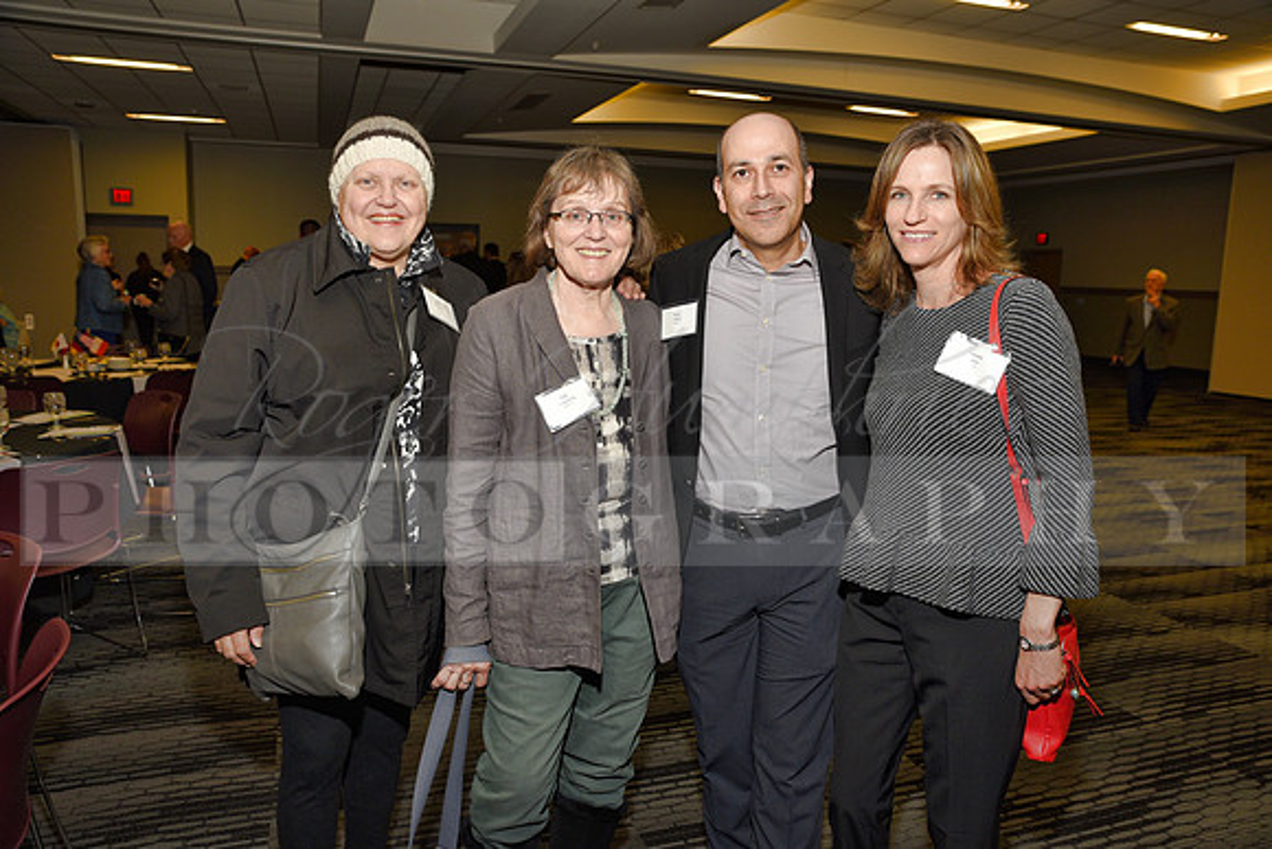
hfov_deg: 69.4
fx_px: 919
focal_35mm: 26
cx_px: 636
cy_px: 424
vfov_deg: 49.6
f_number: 5
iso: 200
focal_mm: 26
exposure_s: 1/60
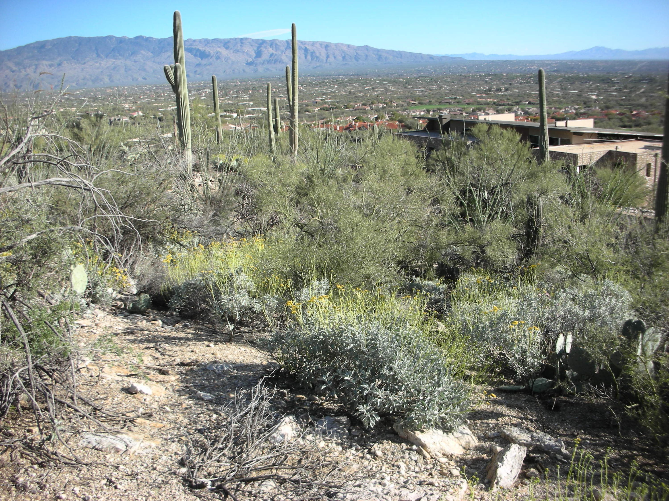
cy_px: 250
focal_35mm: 35
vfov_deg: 40.7
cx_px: 334
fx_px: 676
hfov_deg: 52.6
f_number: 3
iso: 50
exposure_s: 1/390
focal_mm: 5.8
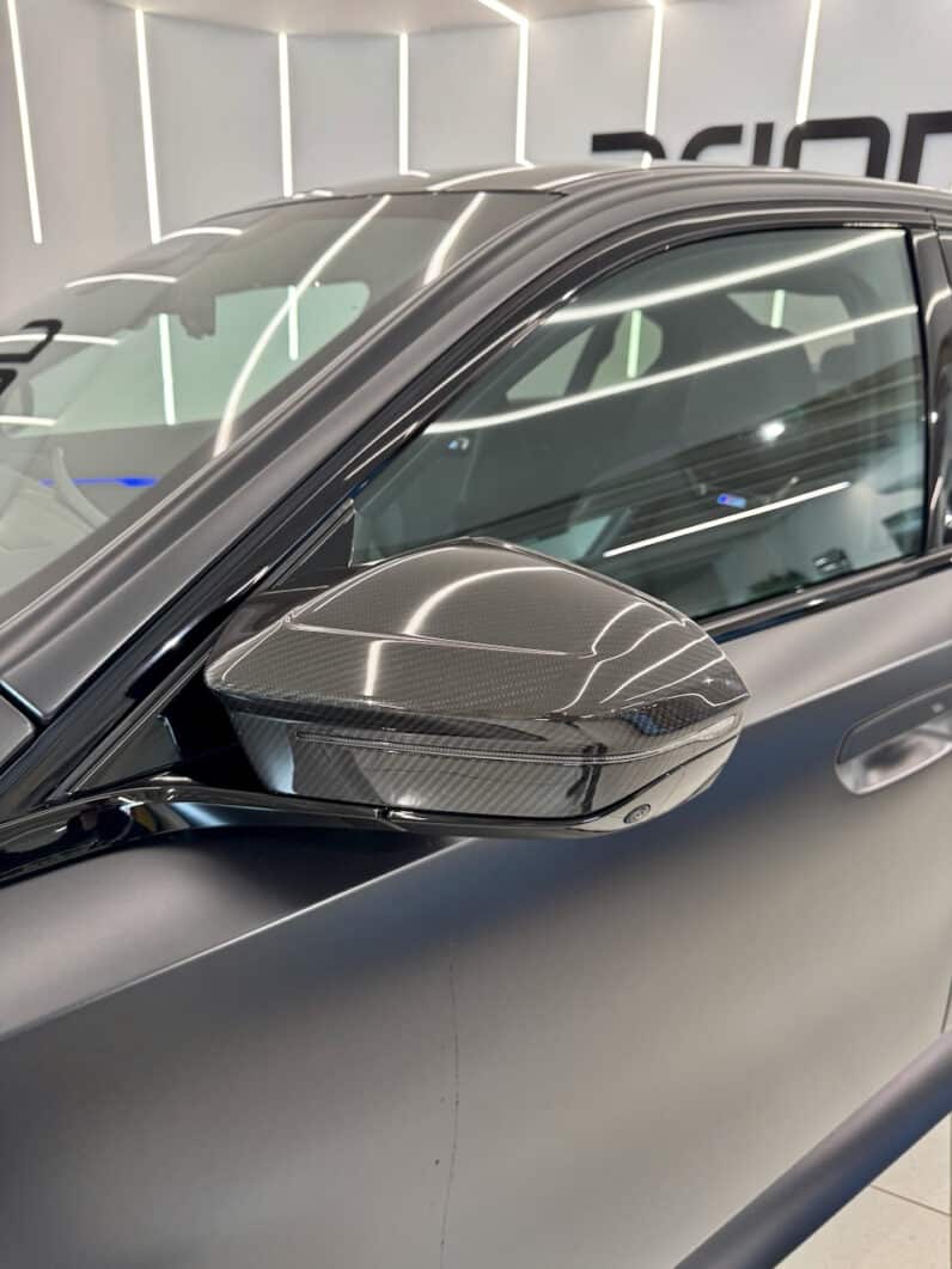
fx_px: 880
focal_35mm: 24
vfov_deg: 71.6
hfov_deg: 56.8
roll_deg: -1.0
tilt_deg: -17.3
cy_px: 634
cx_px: 476
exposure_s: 1/50
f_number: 1.78
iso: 250
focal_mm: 6.76
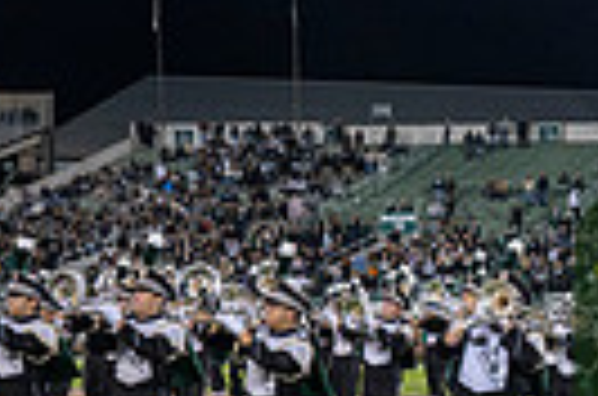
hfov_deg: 17.4
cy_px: 394
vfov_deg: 12.8
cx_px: 913
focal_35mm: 105
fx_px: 1740
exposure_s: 1/500
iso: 1250
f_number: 3.2
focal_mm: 24
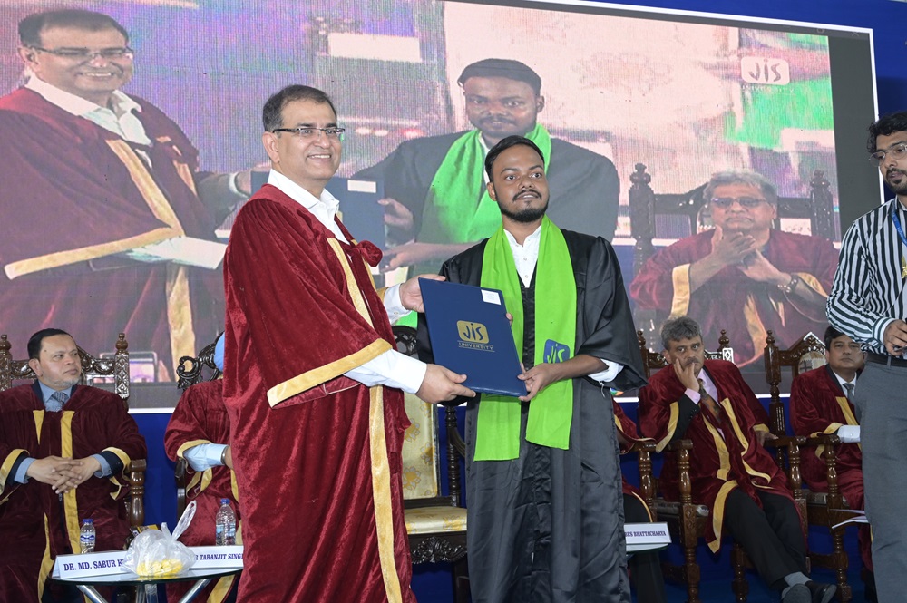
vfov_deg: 32.6
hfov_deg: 47.4
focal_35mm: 41
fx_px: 1032
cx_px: 454
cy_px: 302
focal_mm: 41
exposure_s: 1/125
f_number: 5
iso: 1000
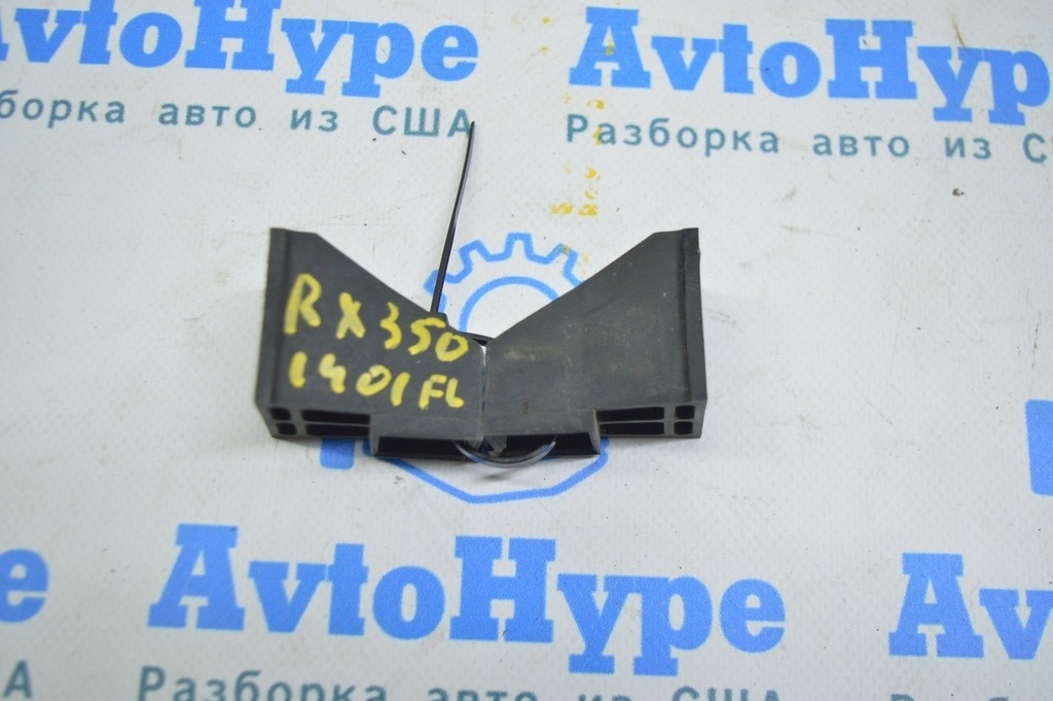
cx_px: 526
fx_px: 1096
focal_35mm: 38
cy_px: 350
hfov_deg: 51.3
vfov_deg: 35.4
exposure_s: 1/40
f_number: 4
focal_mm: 25
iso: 400
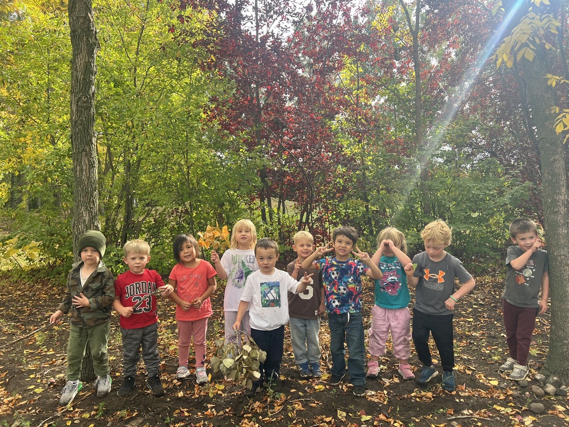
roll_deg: +0.6
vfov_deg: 53.1
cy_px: 214
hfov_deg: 67.3
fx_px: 427
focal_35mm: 26
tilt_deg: -2.5
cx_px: 284
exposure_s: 1/448
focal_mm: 5.7
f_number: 1.5
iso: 50
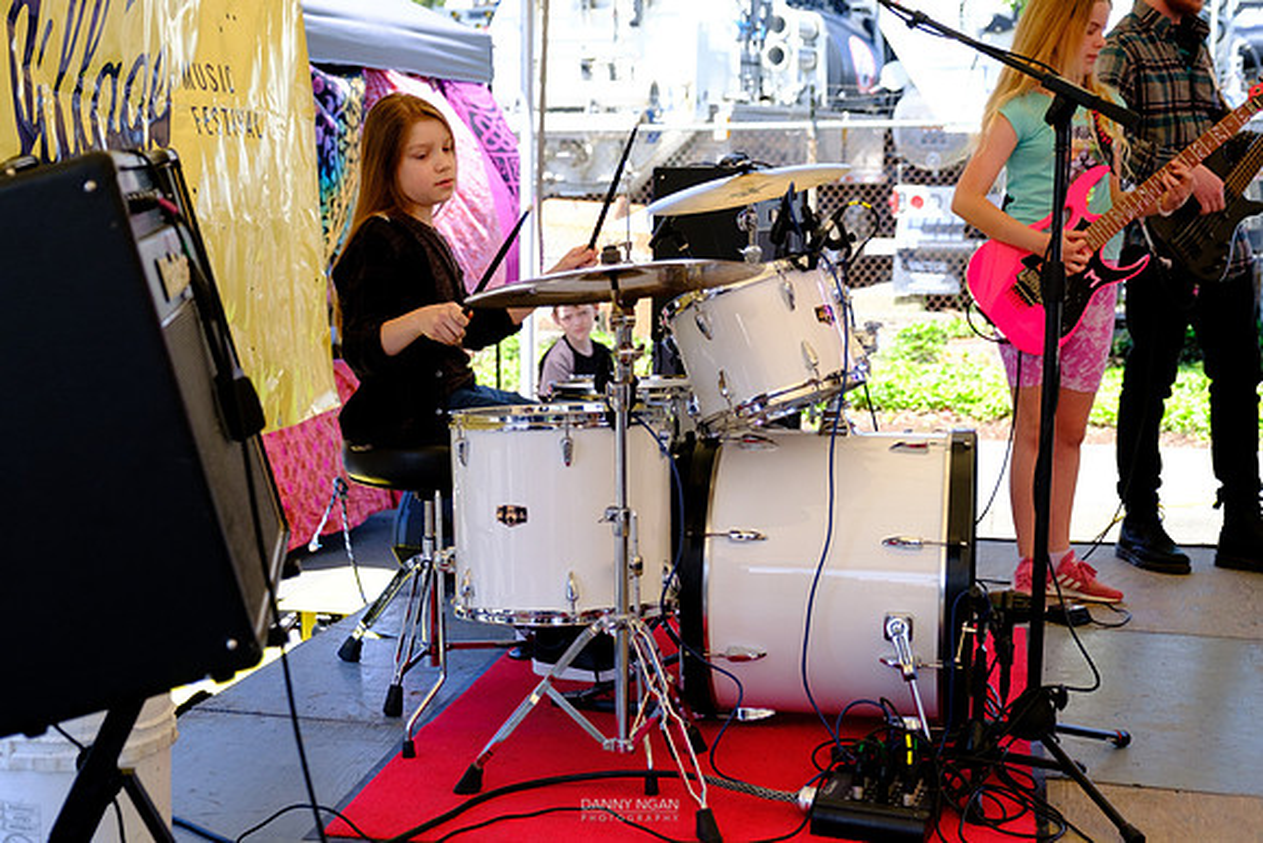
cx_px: 578
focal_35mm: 52
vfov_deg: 26.0
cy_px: 433
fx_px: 1826
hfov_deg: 38.1
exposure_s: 1/2000
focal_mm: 32.1
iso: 640
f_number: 2.8
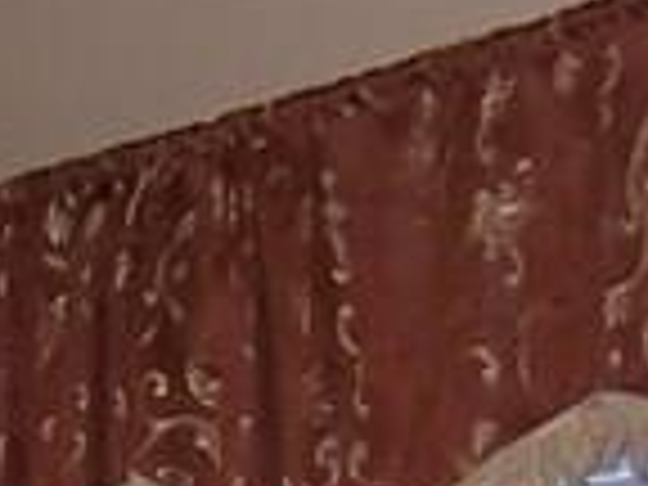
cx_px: -814
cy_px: 1485
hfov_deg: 7.0
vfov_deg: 5.2
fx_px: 5073
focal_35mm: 271
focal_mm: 6.3
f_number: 2.8
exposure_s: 1/60
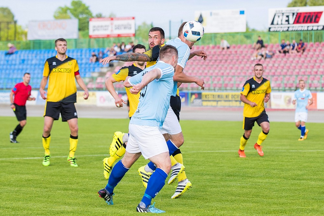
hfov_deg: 21.5
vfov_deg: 14.4
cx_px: 162
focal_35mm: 95
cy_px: 108
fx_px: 855
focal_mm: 95
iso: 400
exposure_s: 1/1600
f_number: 2.8
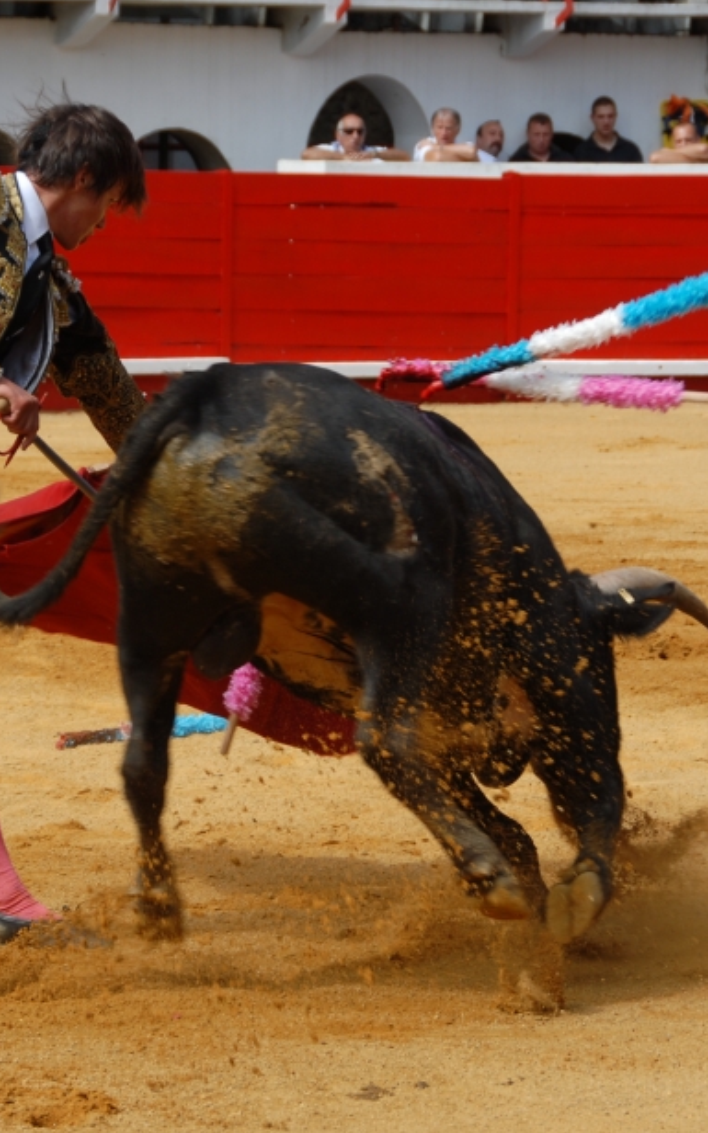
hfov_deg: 6.9
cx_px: 156
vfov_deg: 11.0
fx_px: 5892
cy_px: 516
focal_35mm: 191
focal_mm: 75
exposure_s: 1/250
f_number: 5.6
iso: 100
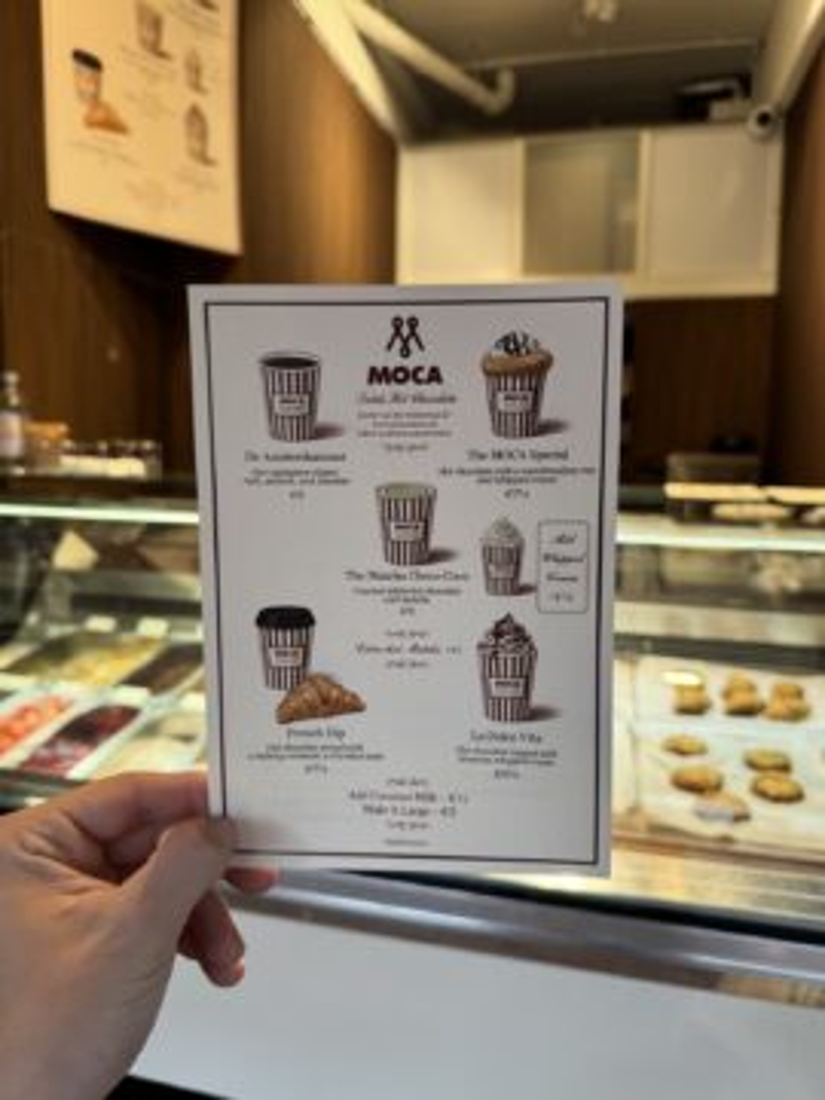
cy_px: 550
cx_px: 412
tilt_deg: -7.8
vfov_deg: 71.6
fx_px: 763
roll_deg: -0.5
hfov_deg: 56.8
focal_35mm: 24
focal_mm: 6.76
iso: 160
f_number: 1.78
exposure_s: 1/100
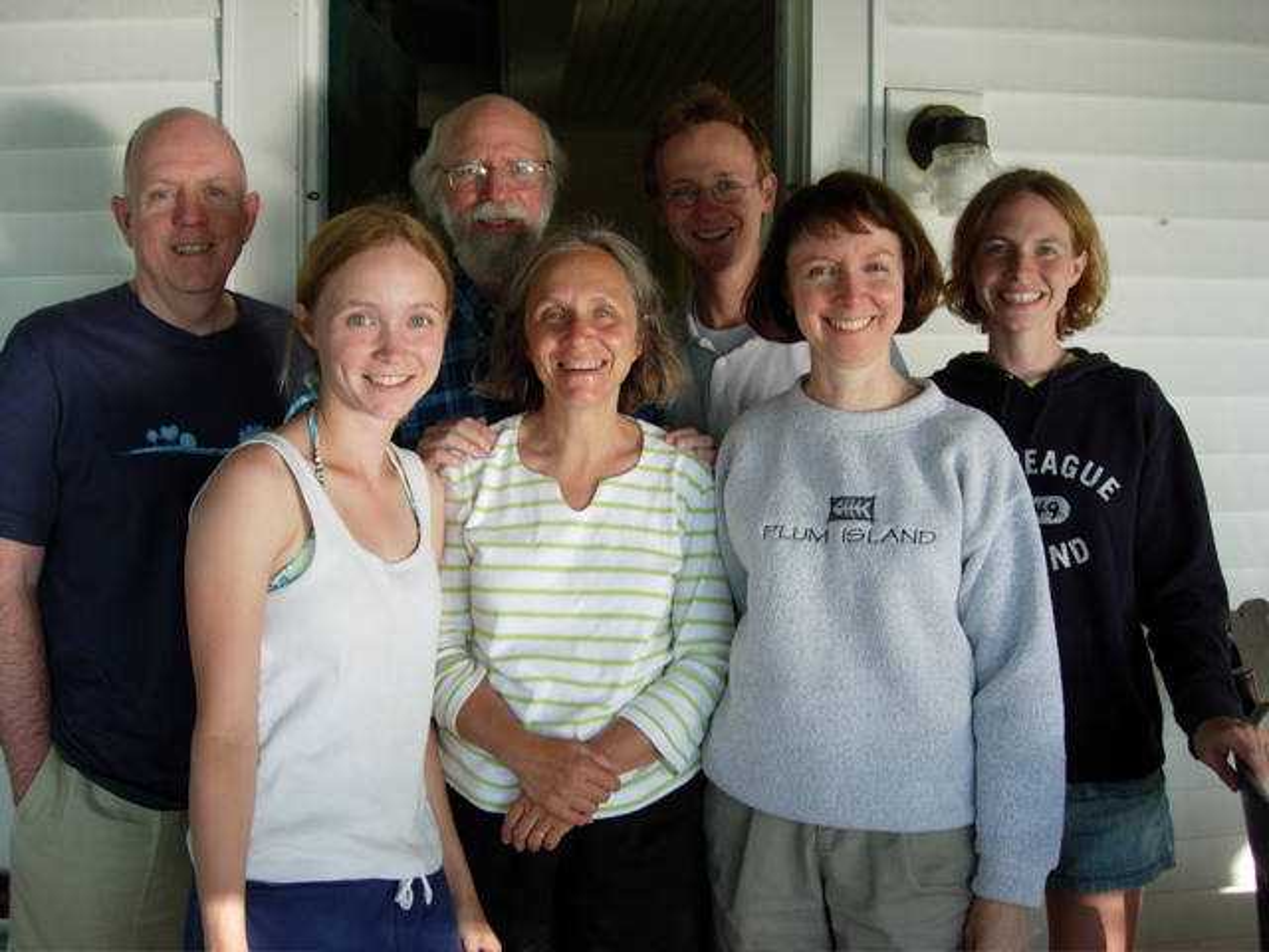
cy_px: 476
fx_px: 1393
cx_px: 634
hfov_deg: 49.0
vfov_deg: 37.7
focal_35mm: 38
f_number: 2.8
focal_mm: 7.8
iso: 64
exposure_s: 1/71.8
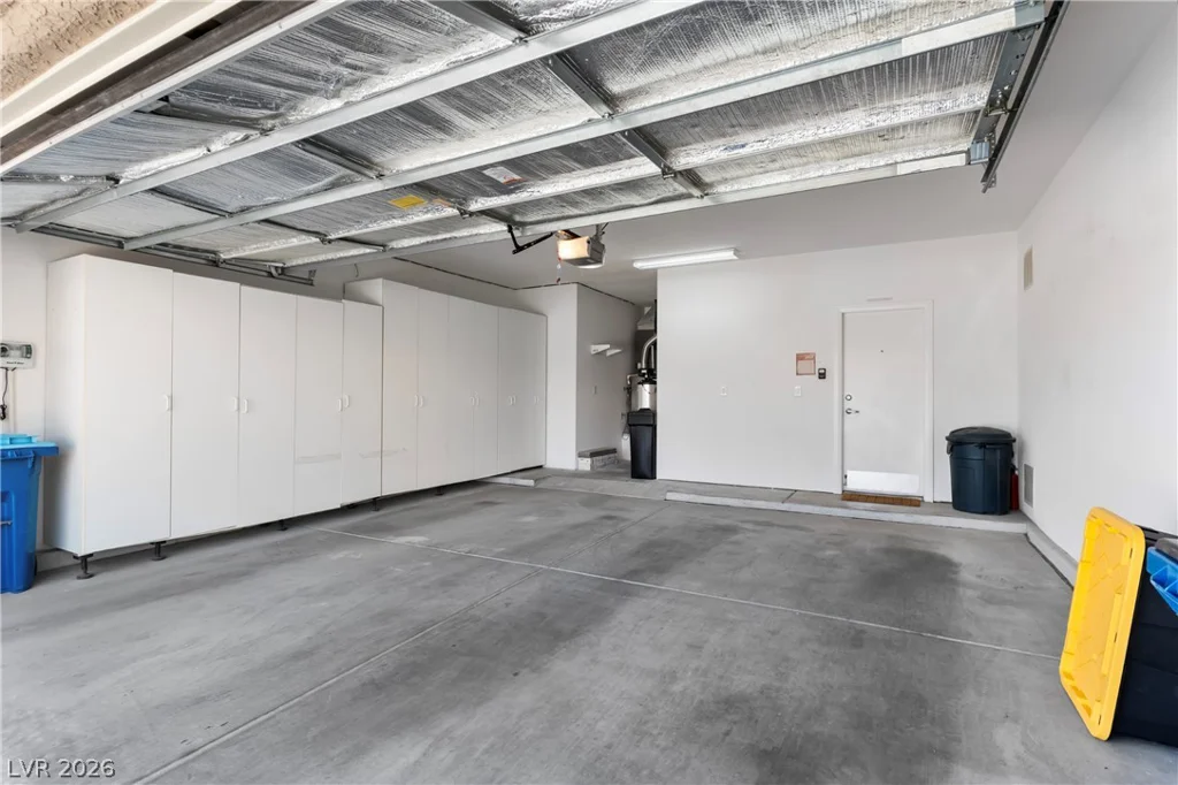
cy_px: 392
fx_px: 556
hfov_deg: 93.3
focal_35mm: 17
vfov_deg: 70.4
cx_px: 589
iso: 400
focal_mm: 17
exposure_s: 1/1000
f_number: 8
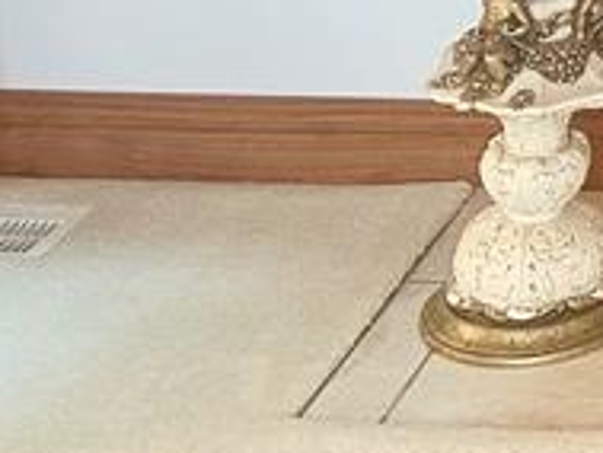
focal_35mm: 130
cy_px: -673
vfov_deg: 9.9
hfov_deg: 13.1
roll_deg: -2.3
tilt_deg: -2.6
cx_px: 1222
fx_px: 2266
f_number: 1.78
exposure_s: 1/60
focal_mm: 6.86
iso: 200
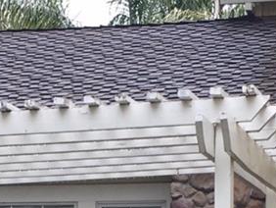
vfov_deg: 9.2
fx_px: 1229
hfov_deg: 12.8
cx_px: 53
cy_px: 393
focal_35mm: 154
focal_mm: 4.15
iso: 25
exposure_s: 1/120
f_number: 2.2
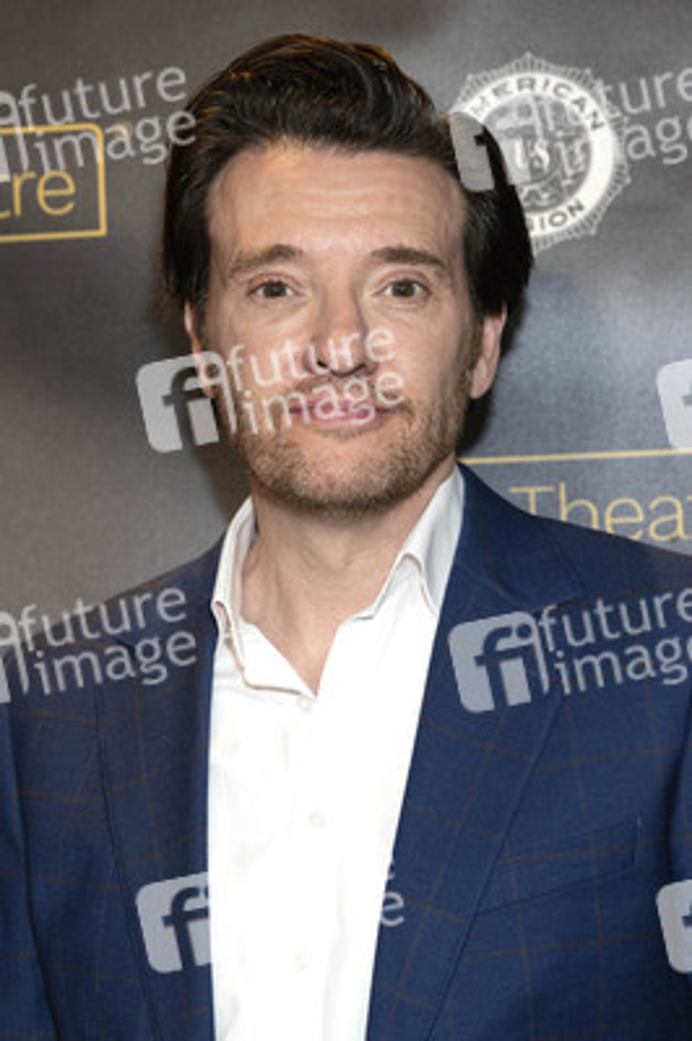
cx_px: 346
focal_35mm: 67
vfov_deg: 30.1
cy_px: 520
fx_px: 1935
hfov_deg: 20.3
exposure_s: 1/250
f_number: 4
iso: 800
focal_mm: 67
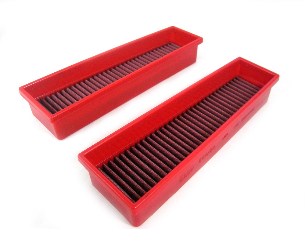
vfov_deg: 40.7
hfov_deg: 52.6
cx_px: 152
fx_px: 308
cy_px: 114
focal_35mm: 35
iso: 268
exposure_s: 1/125
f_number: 2.8
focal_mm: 5.7
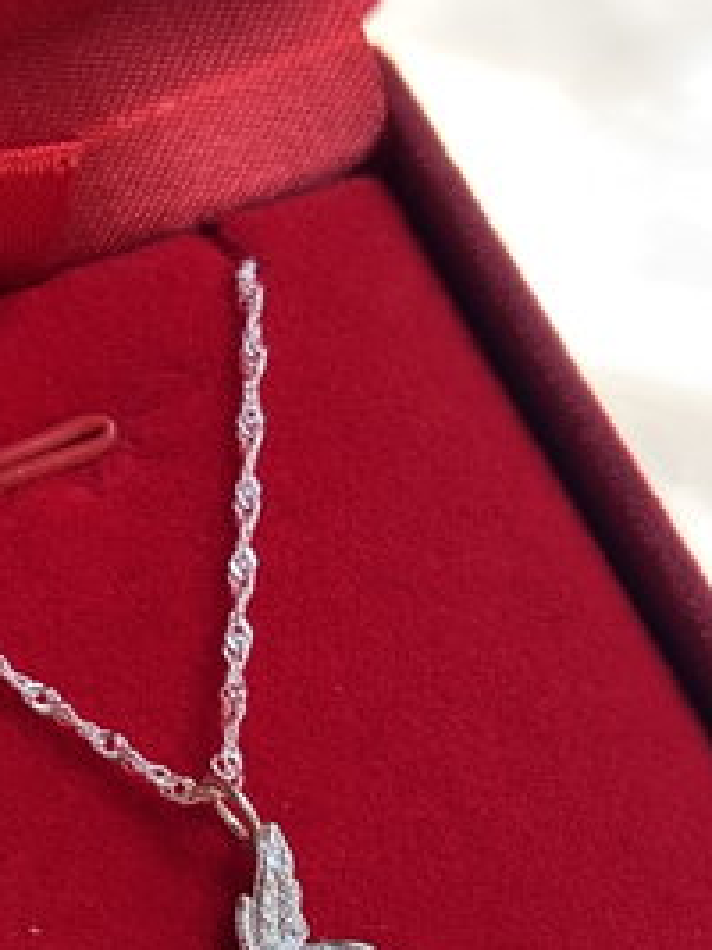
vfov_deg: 18.7
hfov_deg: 14.2
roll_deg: +0.0
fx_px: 2854
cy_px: 802
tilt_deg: -34.7
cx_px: 189
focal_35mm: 104
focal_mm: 5.96
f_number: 1.6
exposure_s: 1/124
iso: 50
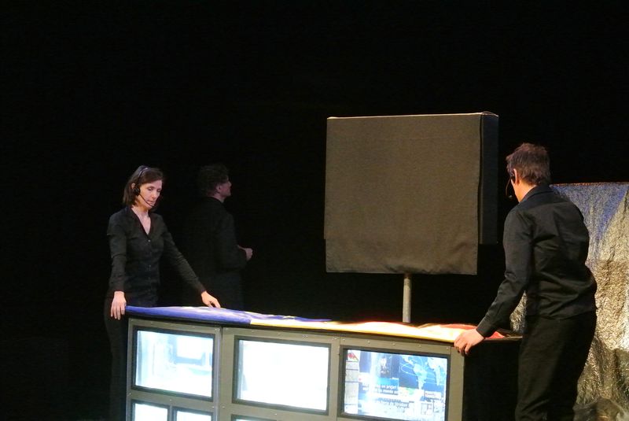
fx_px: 1417
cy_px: 210
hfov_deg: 25.0
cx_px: 314
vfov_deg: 16.9
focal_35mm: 81
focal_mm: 30
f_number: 3.8
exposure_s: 1/60
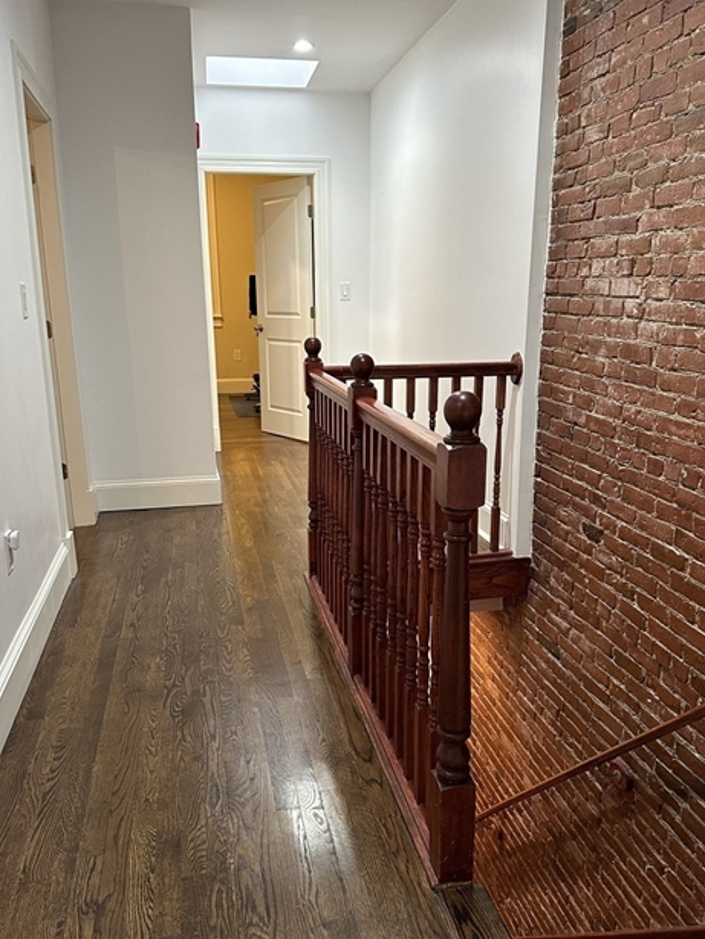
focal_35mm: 30
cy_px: 512
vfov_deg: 59.8
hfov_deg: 46.8
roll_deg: -0.1
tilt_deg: -14.3
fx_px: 814
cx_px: 340
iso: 250
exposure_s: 1/60
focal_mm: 6.86
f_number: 1.78
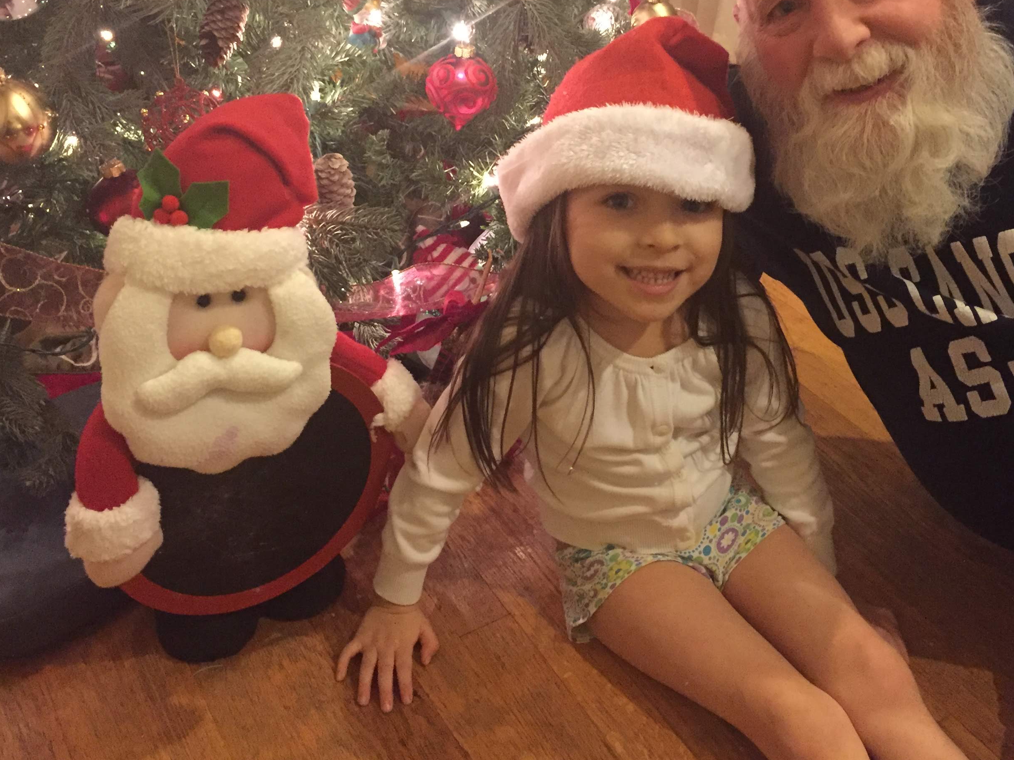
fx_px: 1142
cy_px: 251
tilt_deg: -31.0
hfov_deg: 47.9
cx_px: 520
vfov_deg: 36.4
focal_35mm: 39
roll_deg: -3.6
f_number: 2.2
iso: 400
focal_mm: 4.15
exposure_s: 1/15
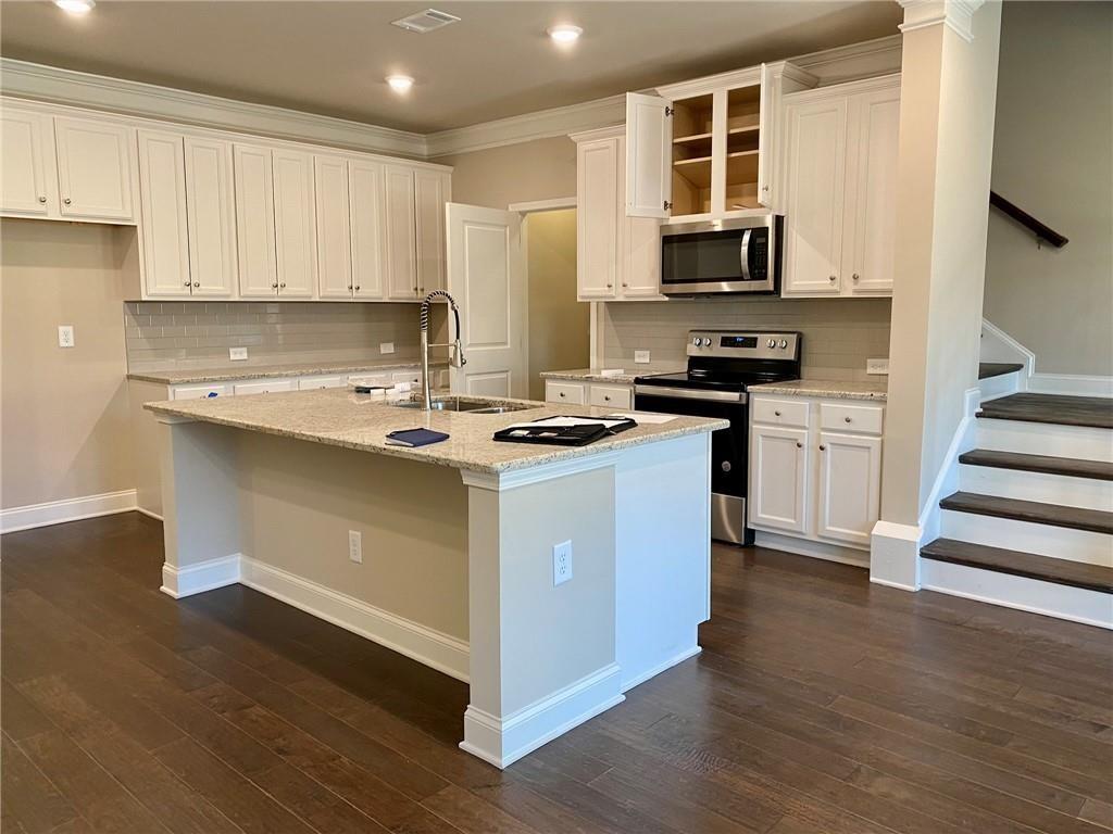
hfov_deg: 67.3
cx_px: 556
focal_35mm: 26
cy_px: 417
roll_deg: -0.2
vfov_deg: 53.1
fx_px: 836
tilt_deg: -7.3
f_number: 1.8
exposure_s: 1/60
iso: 80
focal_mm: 4.25
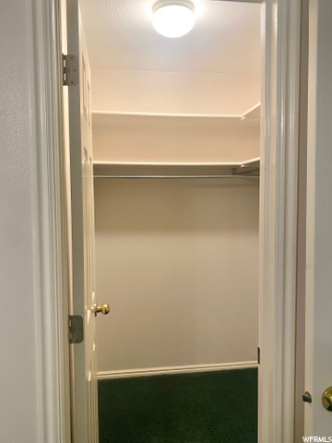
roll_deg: +0.1
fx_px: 332
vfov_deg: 67.3
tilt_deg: -2.2
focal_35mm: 26
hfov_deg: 53.1
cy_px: 222
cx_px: 166
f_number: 1.8
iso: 160
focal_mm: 4.25
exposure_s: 1/60
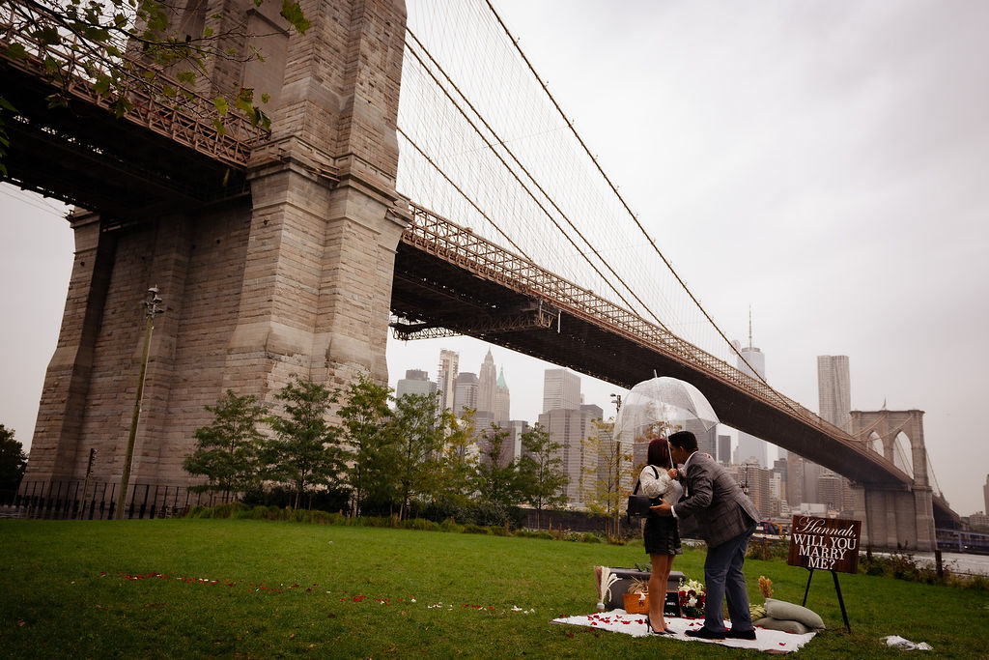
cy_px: 330
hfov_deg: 63.6
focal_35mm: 29
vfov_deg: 44.9
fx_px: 798
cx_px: 494
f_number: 4
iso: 160
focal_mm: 29
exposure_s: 1/160
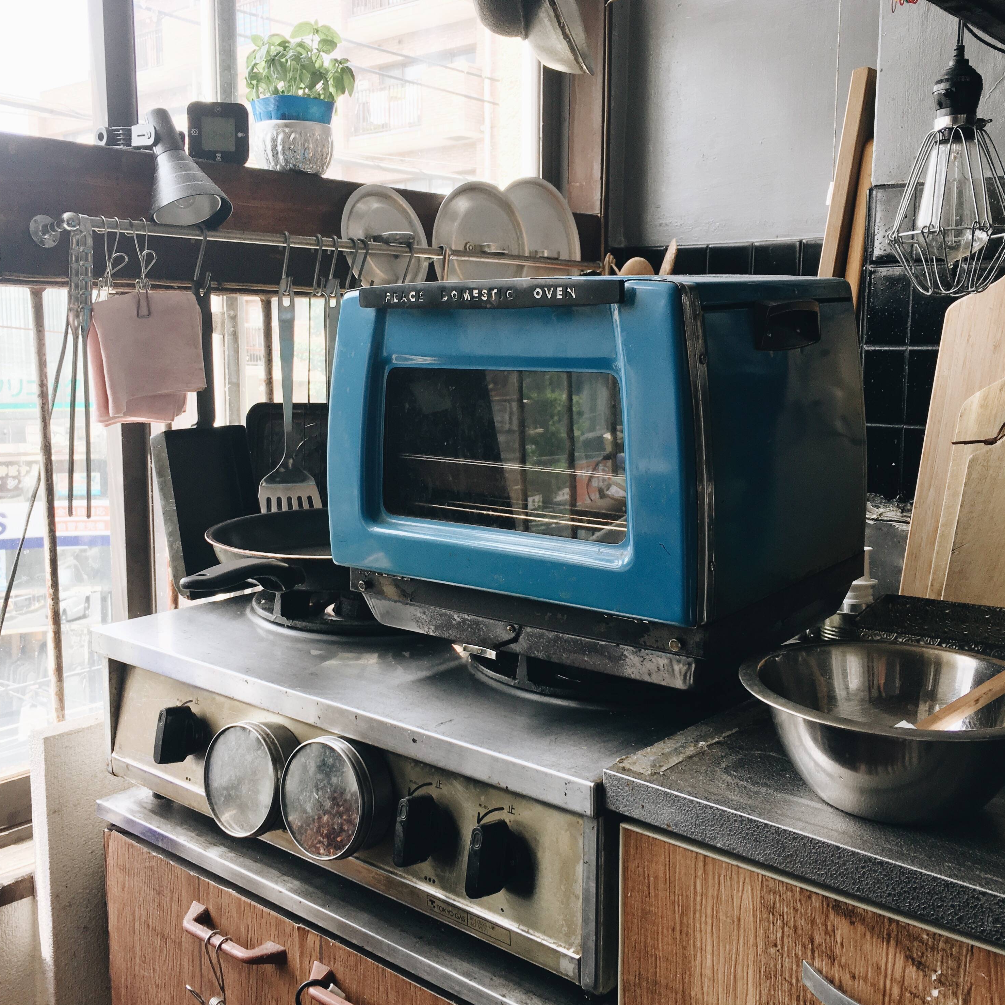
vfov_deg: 47.2
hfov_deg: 47.2
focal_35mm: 35
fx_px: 1150
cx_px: 458
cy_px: 492
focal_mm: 4.15
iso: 25
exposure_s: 1/120
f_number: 2.2
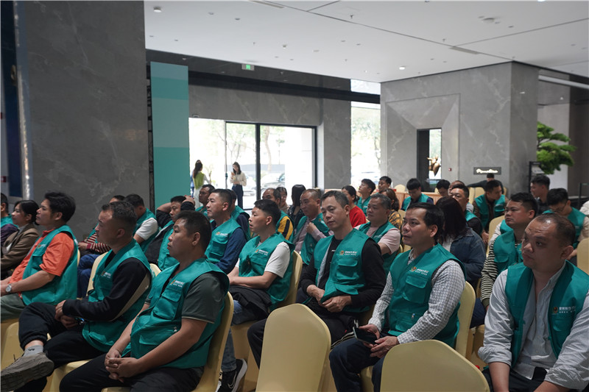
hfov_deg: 54.4
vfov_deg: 37.8
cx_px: 294
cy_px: 196
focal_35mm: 35
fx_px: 572
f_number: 4
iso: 1250
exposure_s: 1/160
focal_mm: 35
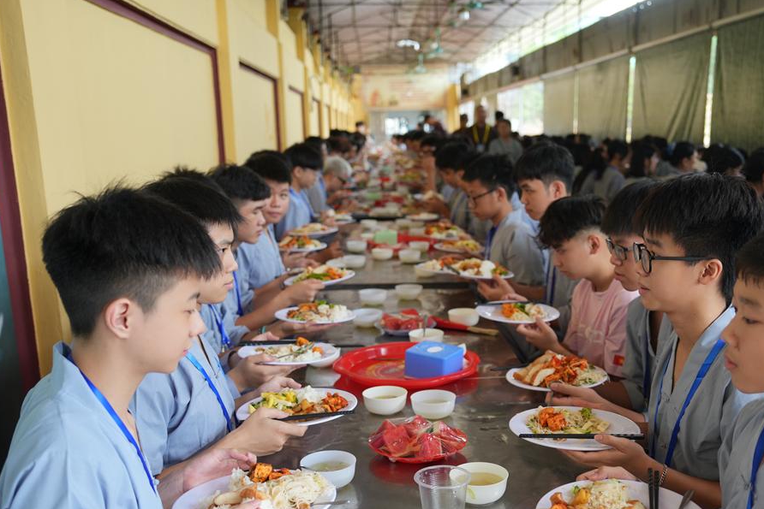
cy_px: 326
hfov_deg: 49.4
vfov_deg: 34.0
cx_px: 437
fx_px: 828
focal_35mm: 39
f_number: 2.8
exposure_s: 1/200
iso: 640
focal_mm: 29
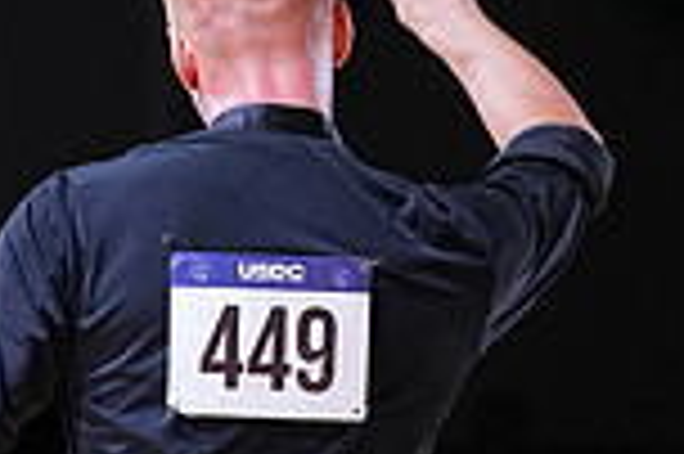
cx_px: 97
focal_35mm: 508
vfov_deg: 2.7
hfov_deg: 4.1
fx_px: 9641
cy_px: 751
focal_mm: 133
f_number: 4
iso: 2000
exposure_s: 1/400
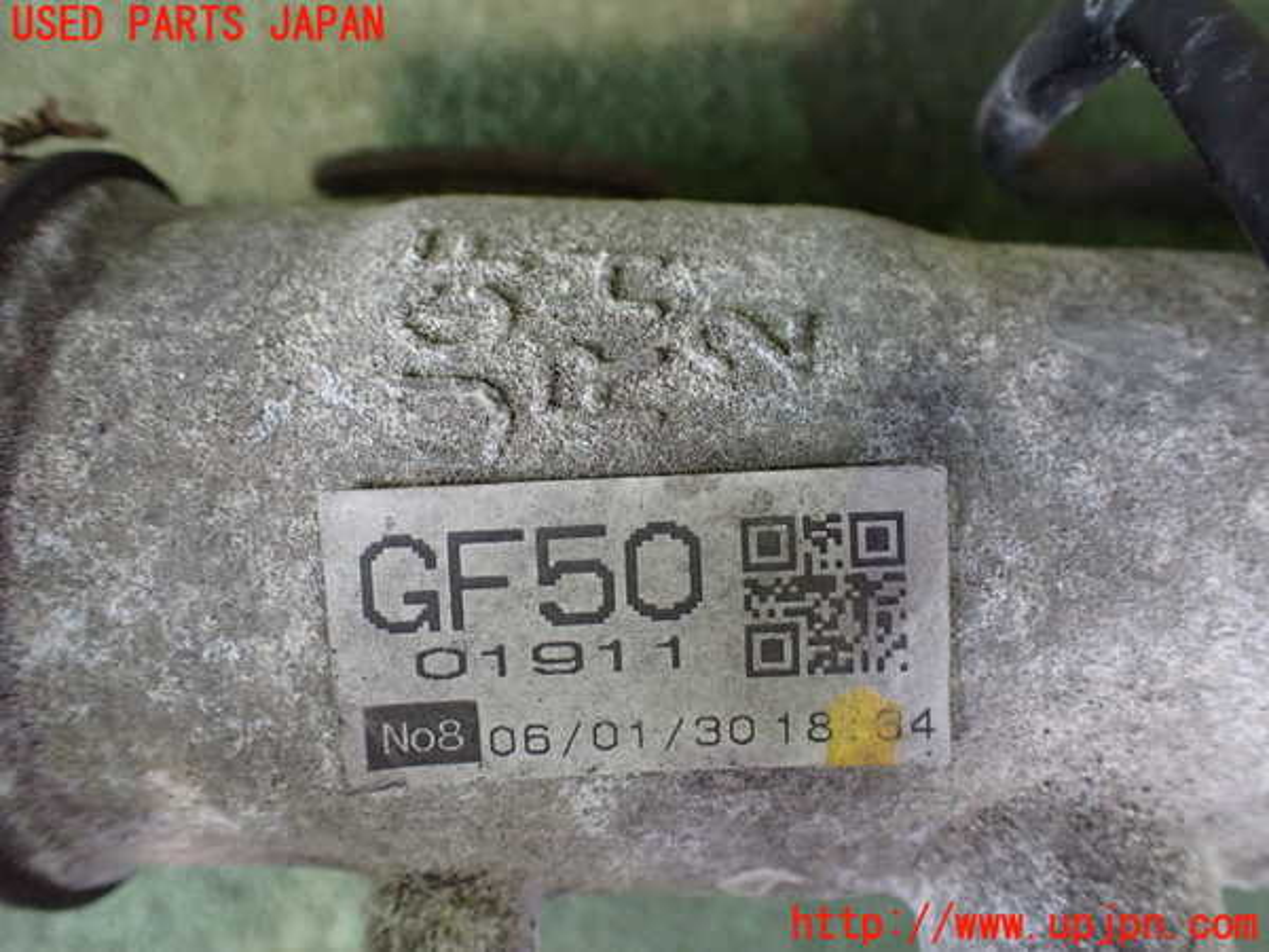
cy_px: 476
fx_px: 1100
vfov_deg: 46.8
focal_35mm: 30
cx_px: 634
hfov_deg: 60.0
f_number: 2.3
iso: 800
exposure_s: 1/50
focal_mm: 5.4
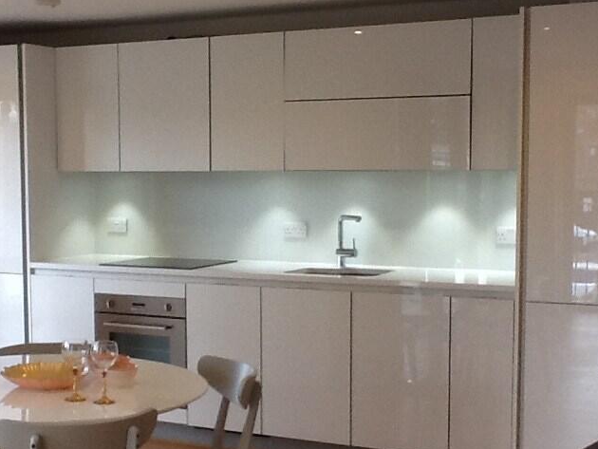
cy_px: 294
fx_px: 1158
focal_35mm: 67
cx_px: 240
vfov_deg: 21.9
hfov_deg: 28.9
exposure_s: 1/50
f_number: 2.4
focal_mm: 2.03
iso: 40
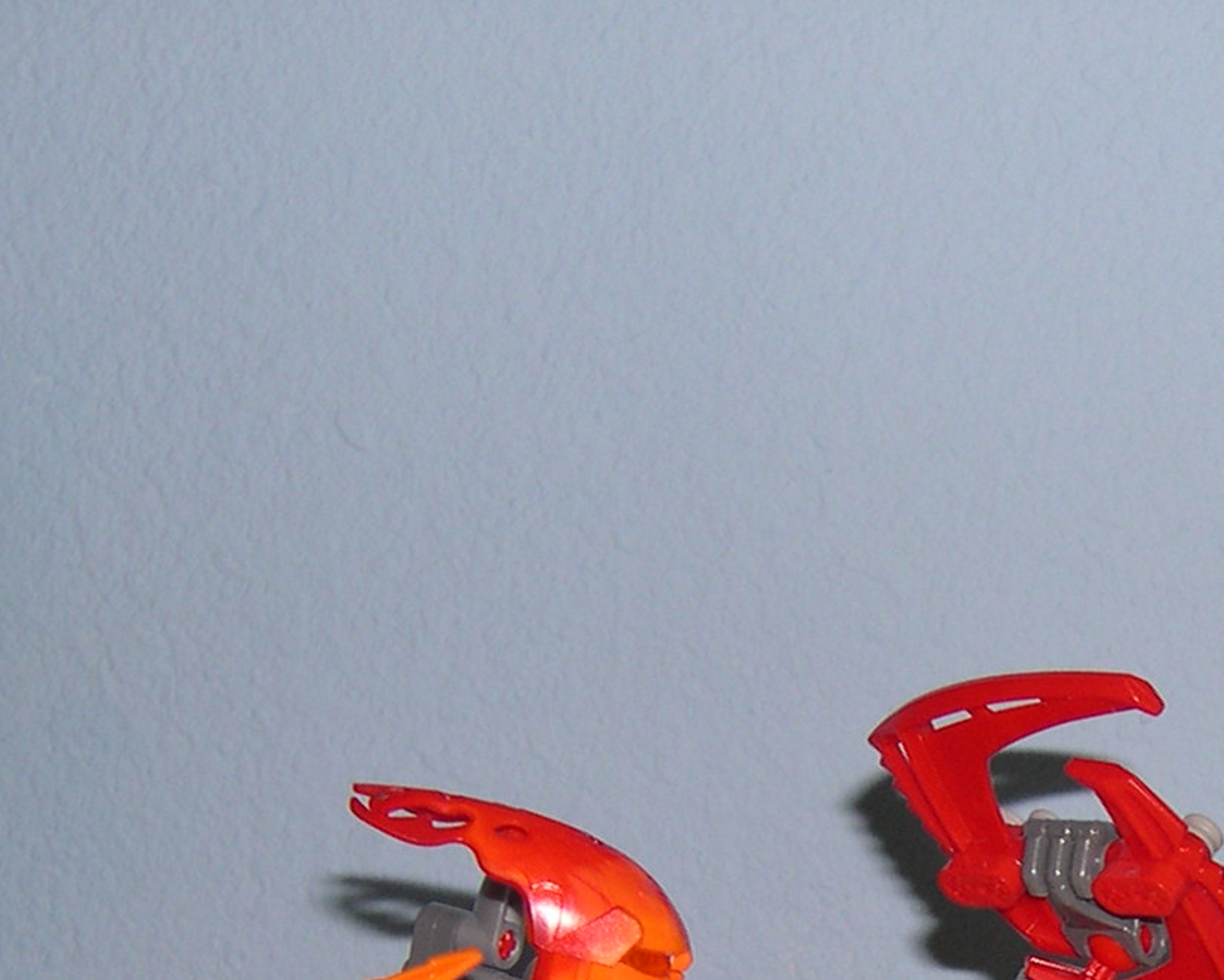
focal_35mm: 103
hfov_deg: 18.2
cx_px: 1206
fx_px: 3733
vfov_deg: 14.4
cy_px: 1243
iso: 100
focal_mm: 8
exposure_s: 1/60
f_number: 2.8
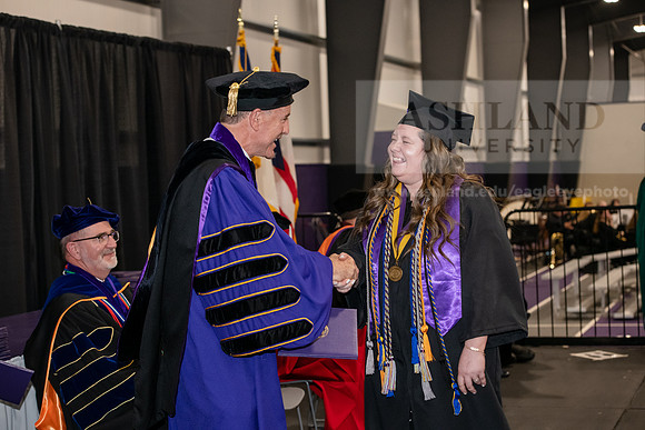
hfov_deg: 28.8
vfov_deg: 19.5
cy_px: 215
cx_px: 322
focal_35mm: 70
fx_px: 1254
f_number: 5
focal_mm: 70
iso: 2500
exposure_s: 1/200
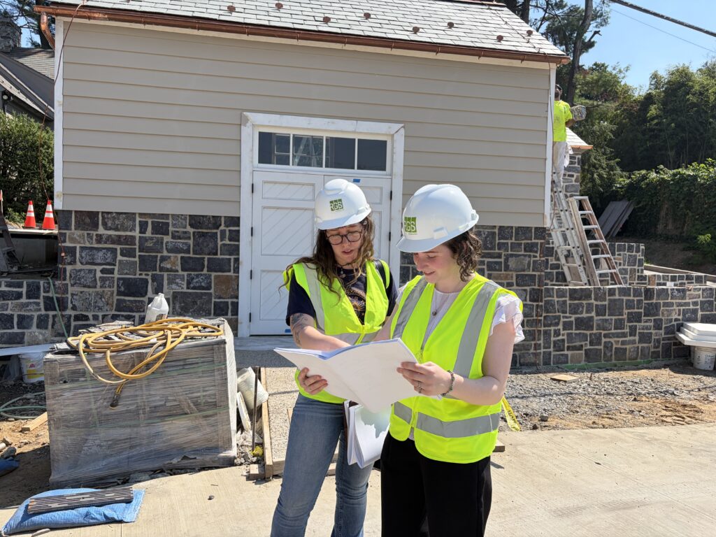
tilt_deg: -1.0
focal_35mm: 26
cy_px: 268
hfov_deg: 67.3
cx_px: 358
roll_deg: -0.8
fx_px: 538
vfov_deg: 53.1
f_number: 1.6
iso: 50
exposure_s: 1/2985
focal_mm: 5.96
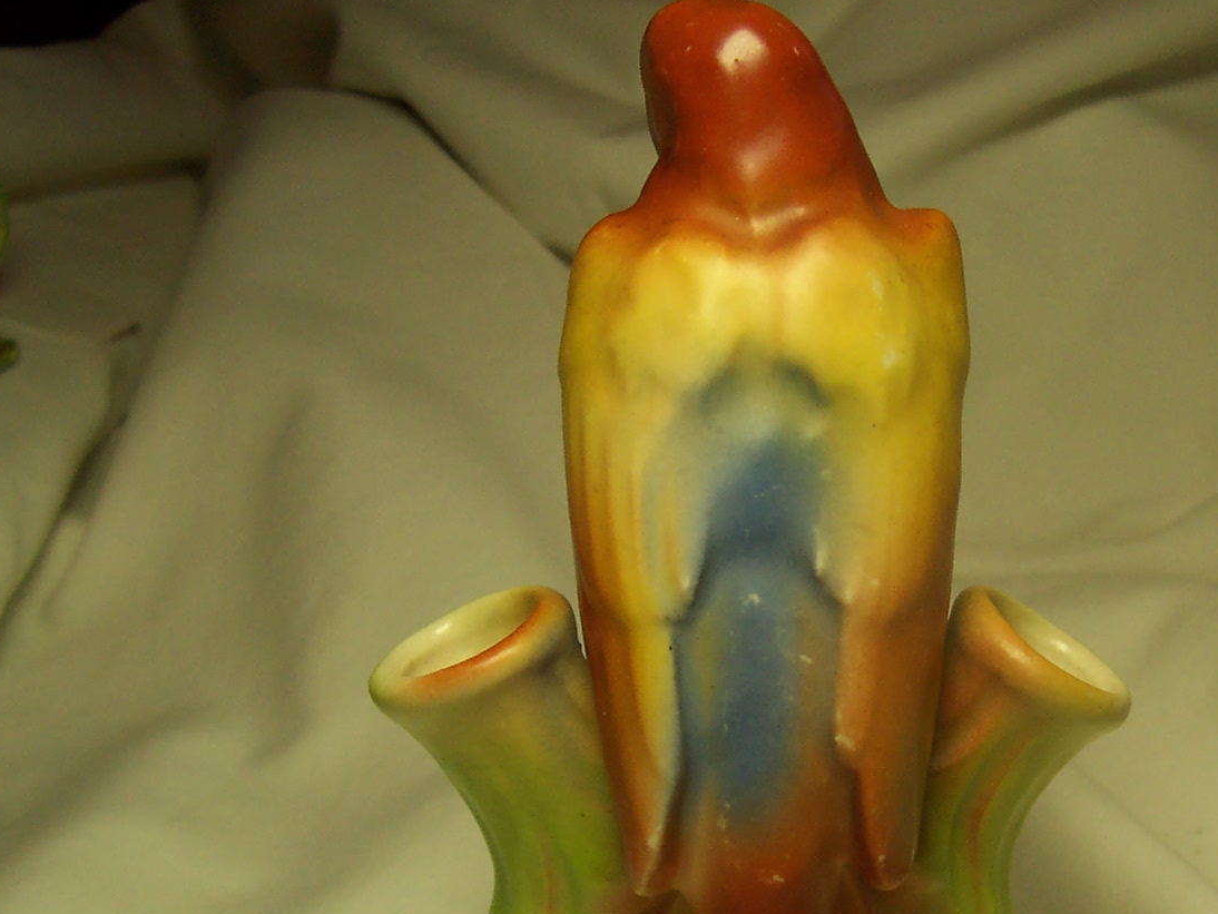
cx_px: 855
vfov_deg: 25.8
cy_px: 666
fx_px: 1971
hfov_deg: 33.9
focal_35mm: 56
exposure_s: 1/125
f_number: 2.8
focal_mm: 5.6
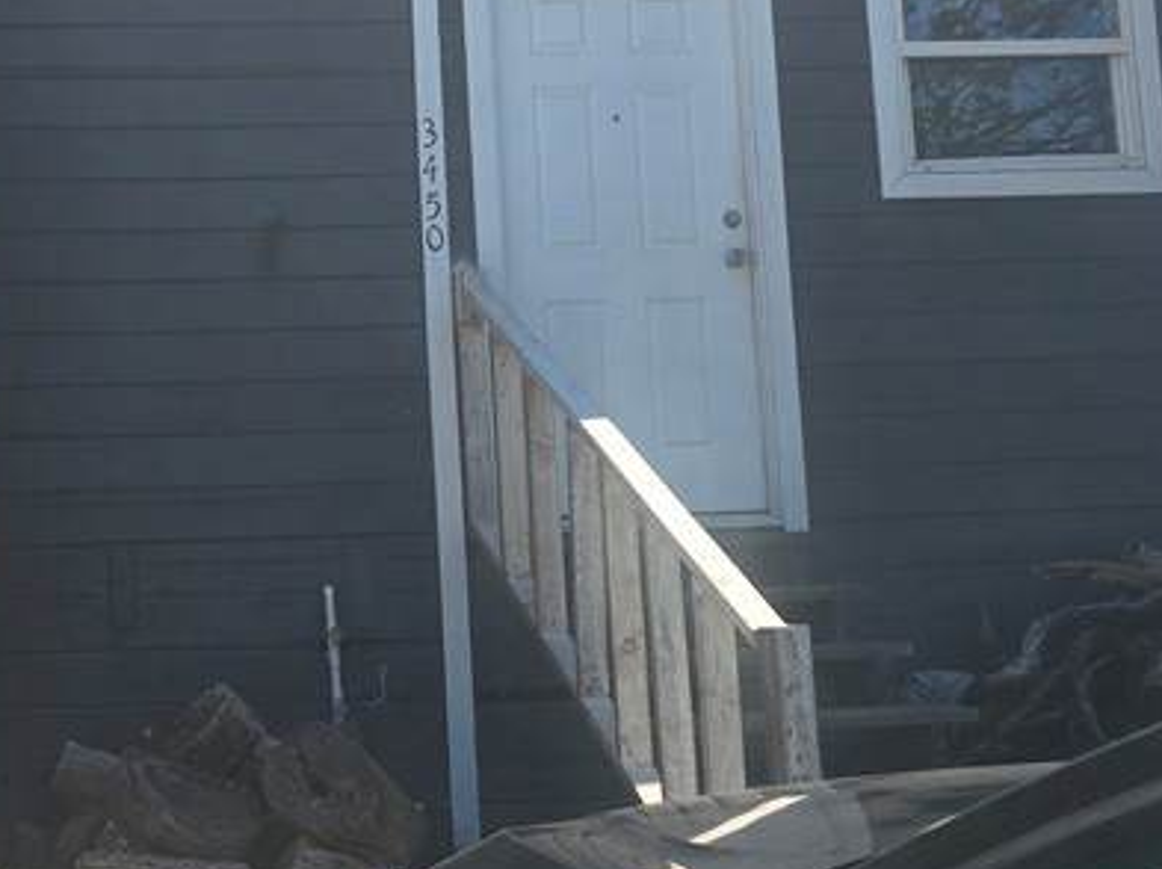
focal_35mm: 60
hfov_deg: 30.4
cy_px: 390
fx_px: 2012
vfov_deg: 24.4
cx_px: 56
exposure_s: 1/439
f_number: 1.7
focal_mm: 6.3
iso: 12
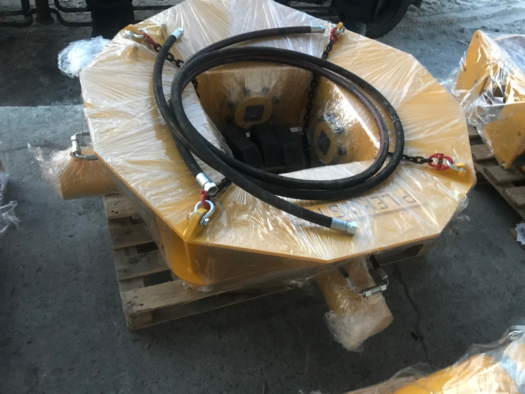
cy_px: 197
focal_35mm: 28
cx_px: 262
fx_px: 425
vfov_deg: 49.7
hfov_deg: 63.4
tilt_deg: -46.0
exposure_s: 1/6
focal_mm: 3.99
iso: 80
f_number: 1.8
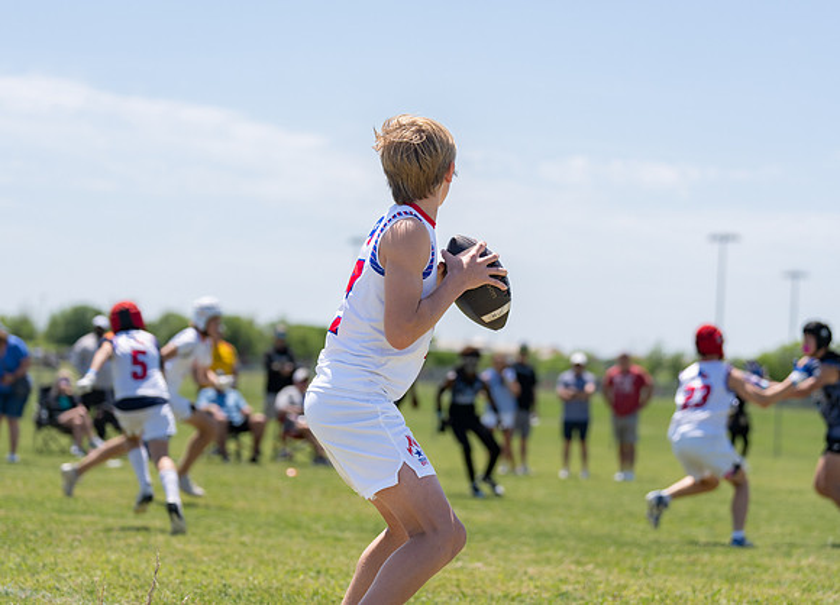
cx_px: 422
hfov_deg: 17.4
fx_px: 2743
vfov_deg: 12.6
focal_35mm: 115
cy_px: 260
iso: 100
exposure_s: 1/2000
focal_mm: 85
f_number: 2.8
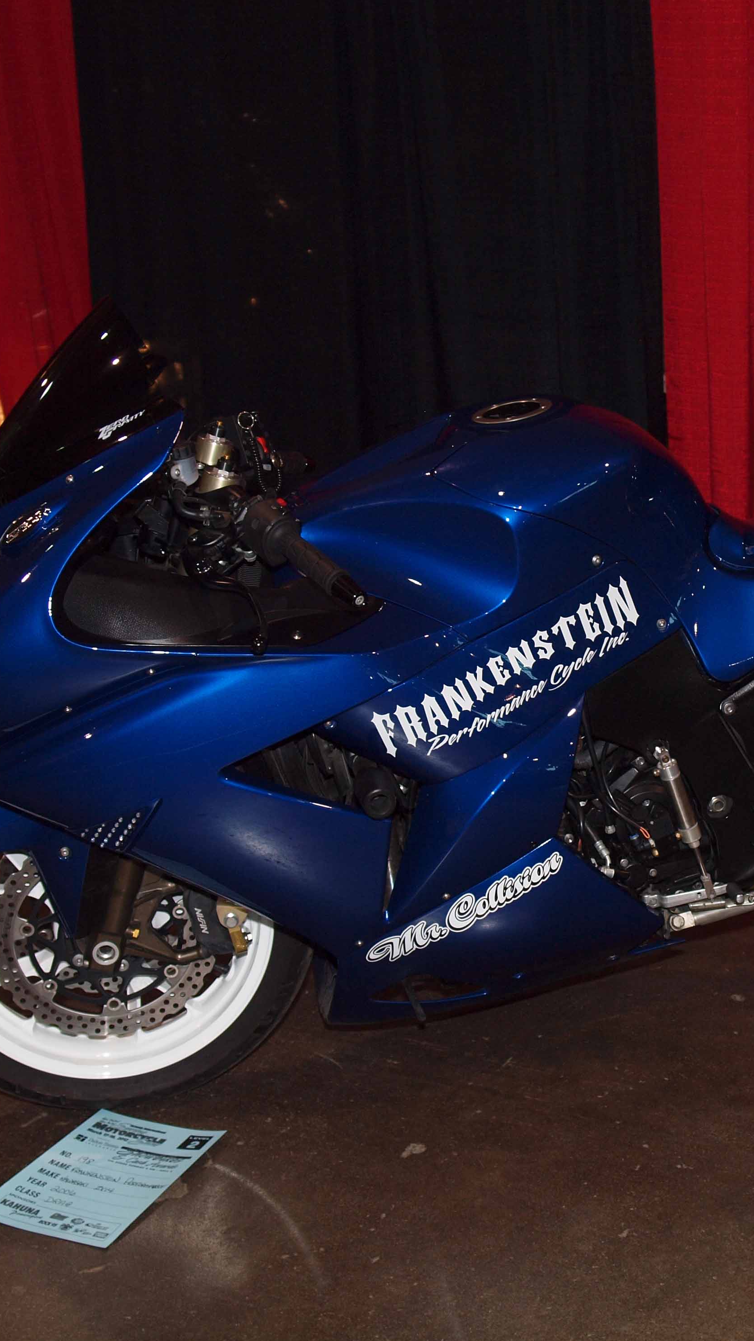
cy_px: 665
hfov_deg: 20.1
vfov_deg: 35.4
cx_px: 642
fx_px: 2097
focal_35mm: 59
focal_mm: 20
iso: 200
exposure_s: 1/60
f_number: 2.9
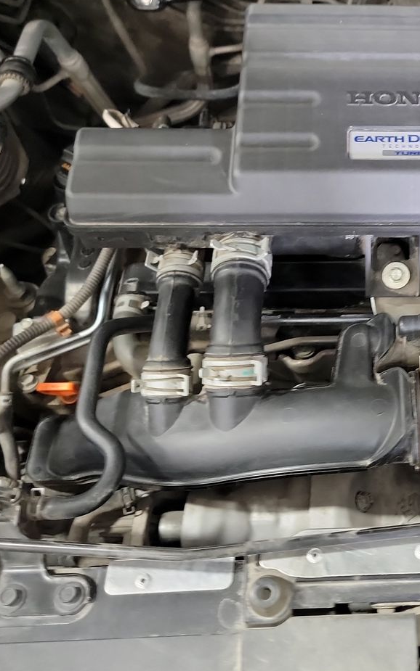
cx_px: 400
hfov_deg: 27.8
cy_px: 242
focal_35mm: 44
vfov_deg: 44.8
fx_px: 806
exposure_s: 1/14
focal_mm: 6.7
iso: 987
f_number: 1.8
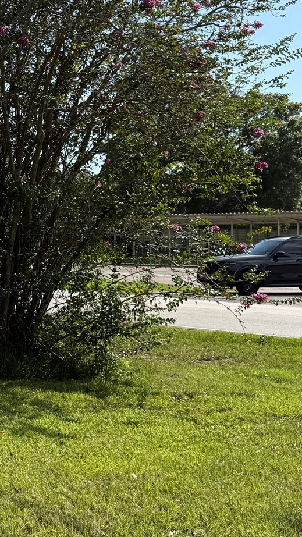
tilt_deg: +1.6
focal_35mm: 58
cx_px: -140
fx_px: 826
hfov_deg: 18.5
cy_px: 221
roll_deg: -1.2
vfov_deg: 35.9
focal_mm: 6.76
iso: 80
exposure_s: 1/4167
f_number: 1.78
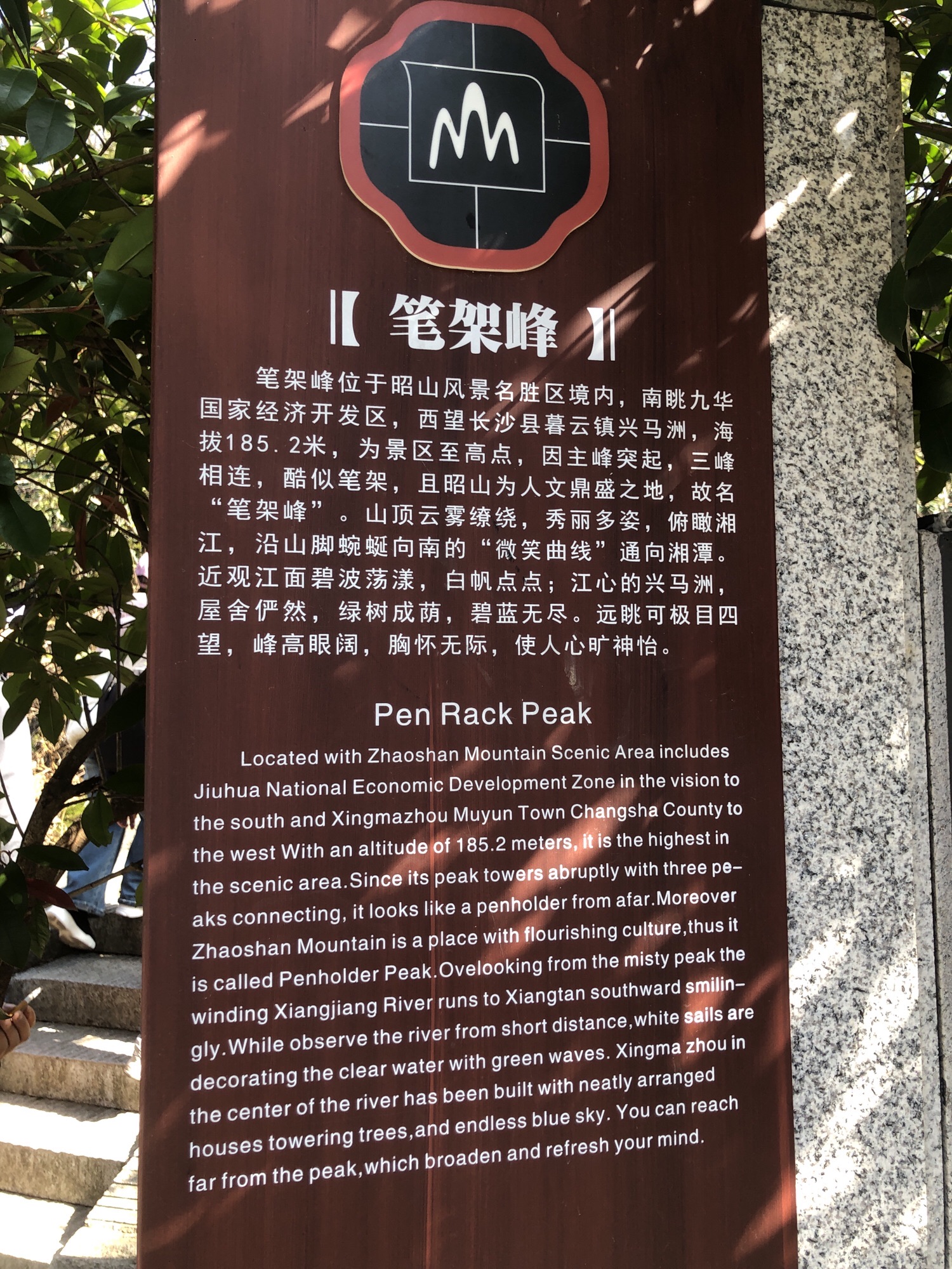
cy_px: 634
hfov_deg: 49.7
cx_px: 476
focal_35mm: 28
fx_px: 1027
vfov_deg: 63.4
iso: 32
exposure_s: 1/120
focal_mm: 4
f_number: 1.8
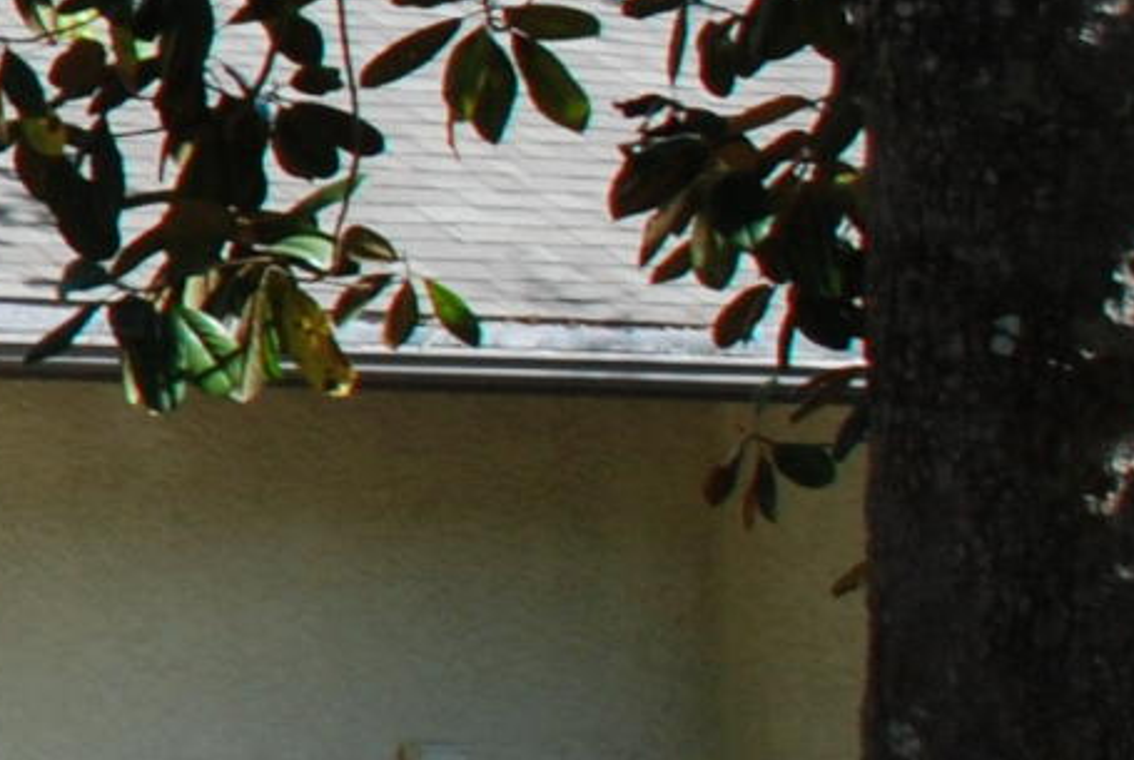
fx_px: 8109
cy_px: 35
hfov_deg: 7.2
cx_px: -2121
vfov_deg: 5.4
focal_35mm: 257
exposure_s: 1/200
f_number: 7.1
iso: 250
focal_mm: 26
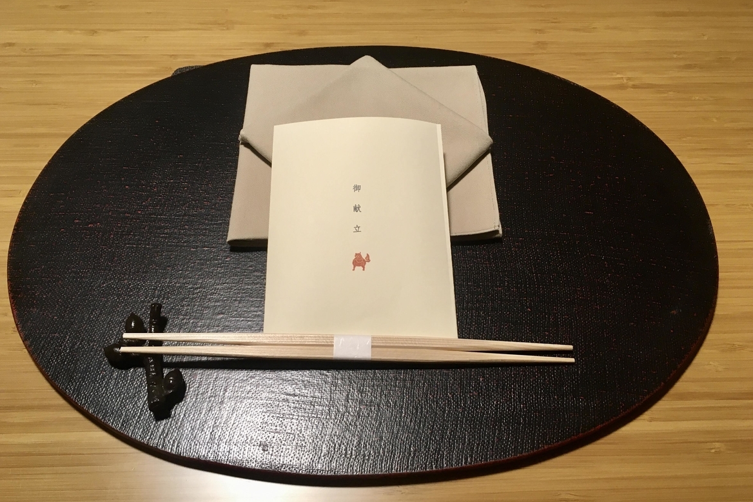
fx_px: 648
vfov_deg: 42.3
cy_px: 255
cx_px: 373
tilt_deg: -55.3
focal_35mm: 31
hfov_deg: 60.3
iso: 64
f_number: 2.2
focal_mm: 4.15
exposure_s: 1/30
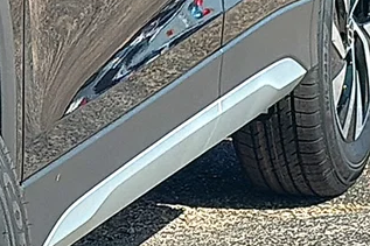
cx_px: 19
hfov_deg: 8.9
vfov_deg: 5.9
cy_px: 298
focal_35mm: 230
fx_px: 2363
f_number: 1.78
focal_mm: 6.86
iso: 80
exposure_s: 1/4049
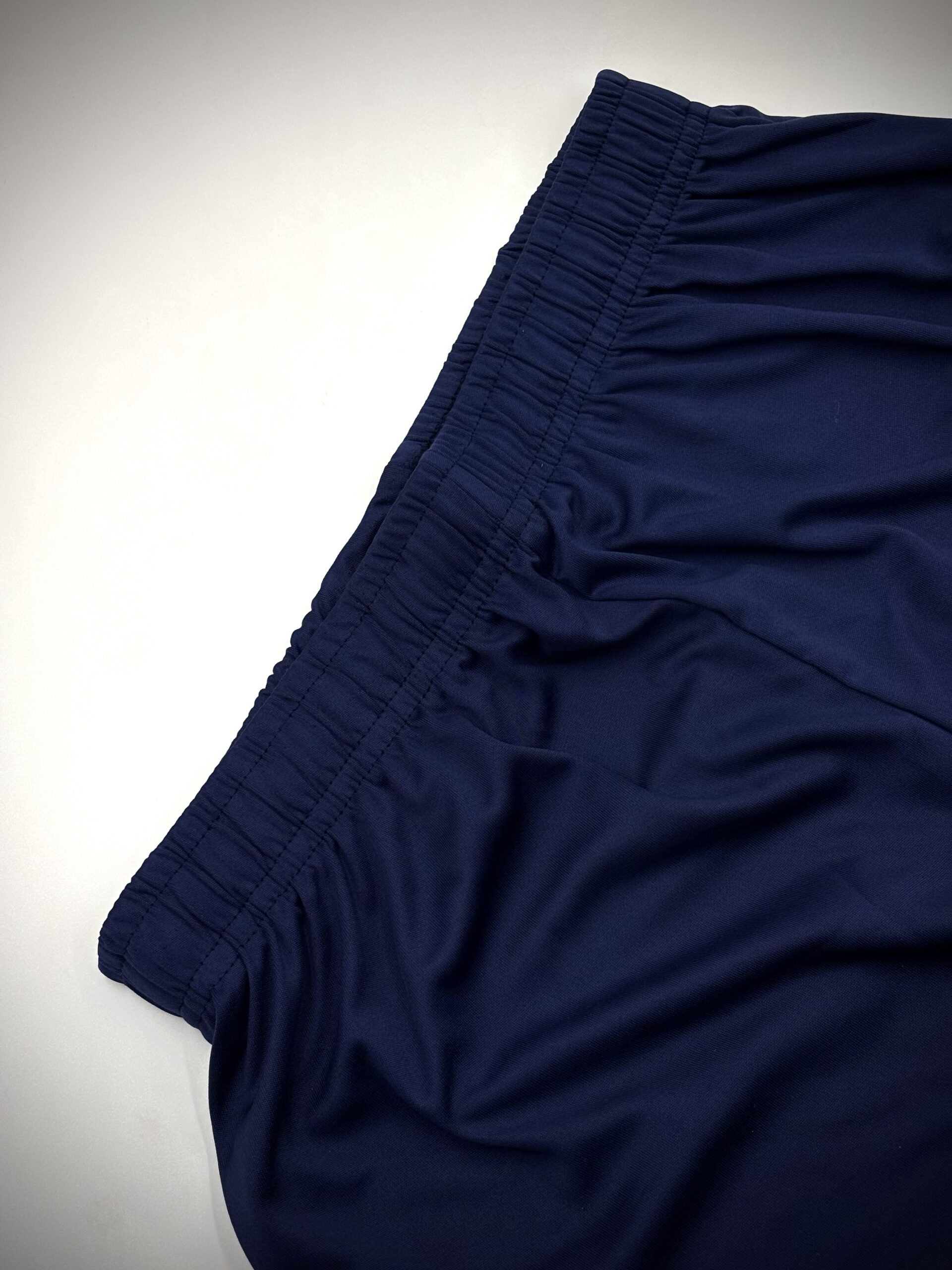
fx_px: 1907
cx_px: 476
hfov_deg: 28.0
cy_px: 635
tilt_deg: -69.4
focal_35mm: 52
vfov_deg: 36.8
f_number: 1.6
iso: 32
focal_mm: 5.96
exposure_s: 1/285
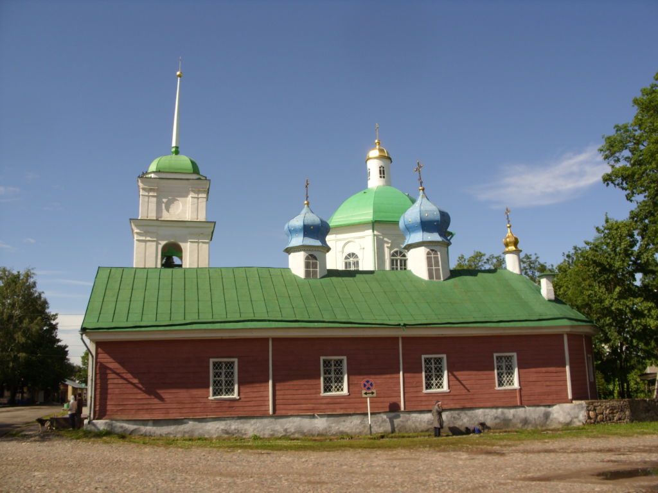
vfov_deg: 37.7
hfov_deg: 49.0
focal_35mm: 38
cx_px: 329
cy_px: 246
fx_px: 722
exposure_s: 1/544
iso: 50
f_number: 4.9
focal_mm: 6.3
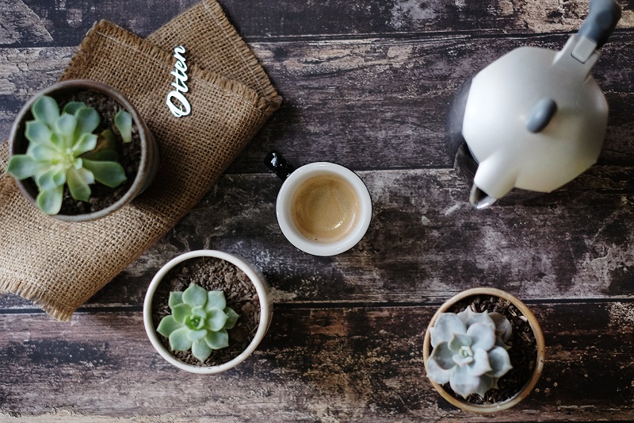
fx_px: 933
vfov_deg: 25.5
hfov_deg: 37.5
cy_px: 212
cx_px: 317
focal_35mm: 53
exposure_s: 1/80
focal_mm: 35
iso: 400
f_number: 2
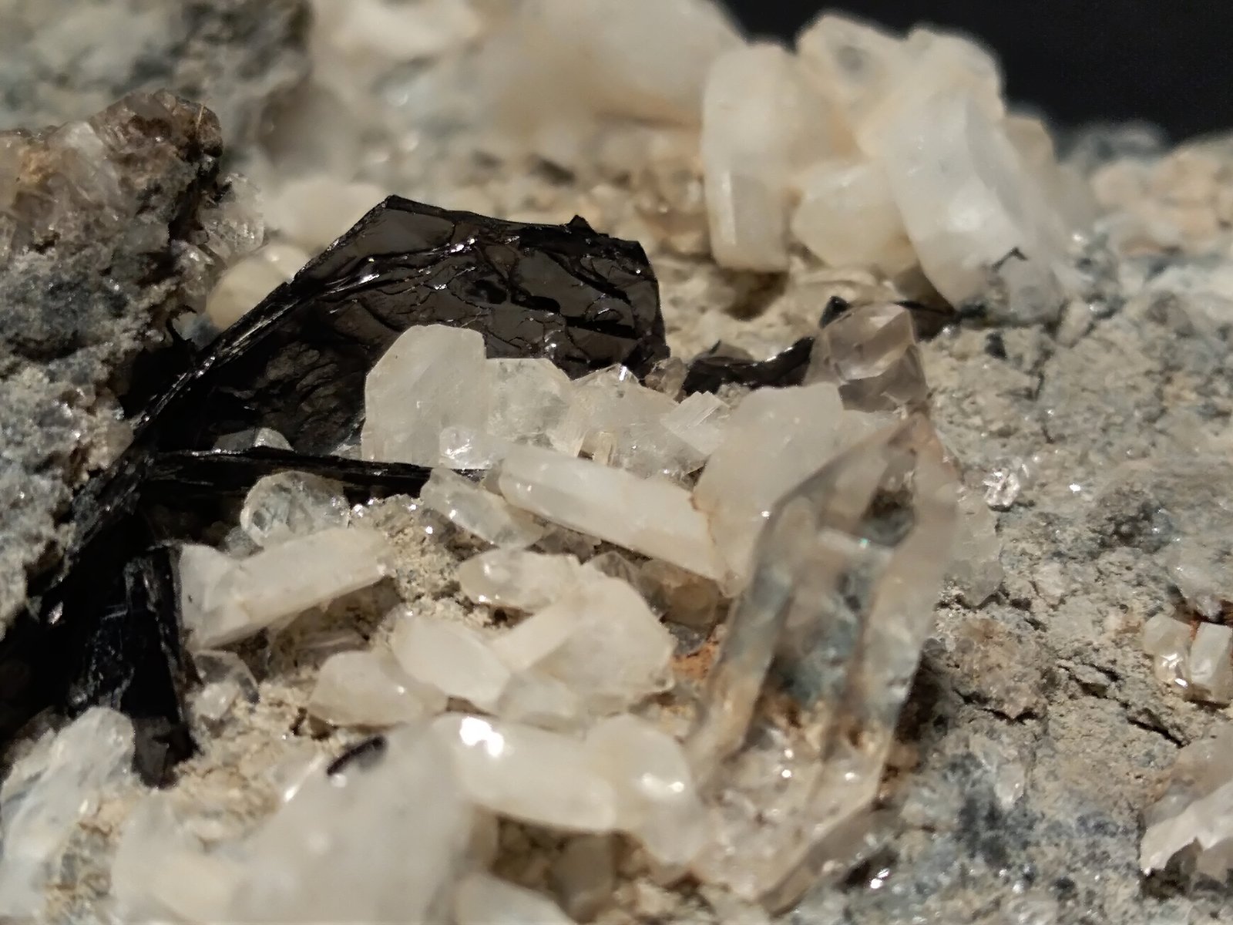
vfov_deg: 53.1
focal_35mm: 26
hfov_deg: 67.3
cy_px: 462
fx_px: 926
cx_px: 616
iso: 105
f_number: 2
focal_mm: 3.54
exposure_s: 1/33.3
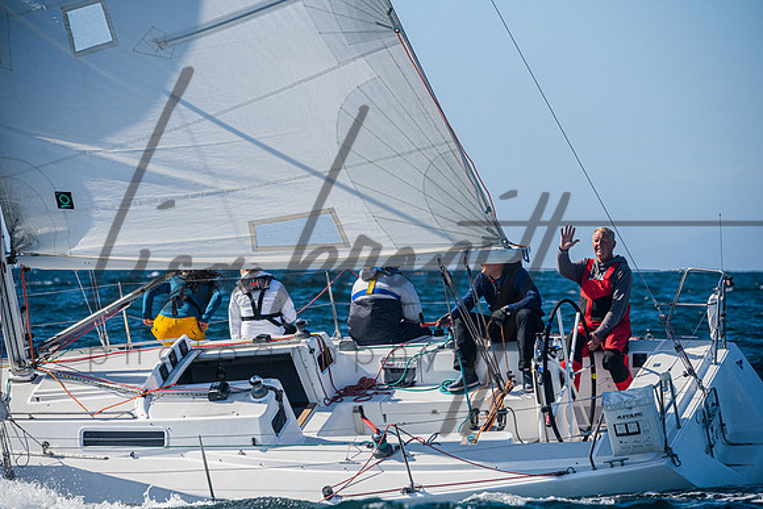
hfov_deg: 9.1
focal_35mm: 225
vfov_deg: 6.1
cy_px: 255
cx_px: 377
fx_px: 4773
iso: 400
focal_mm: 220
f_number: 6.3
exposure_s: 1/6400
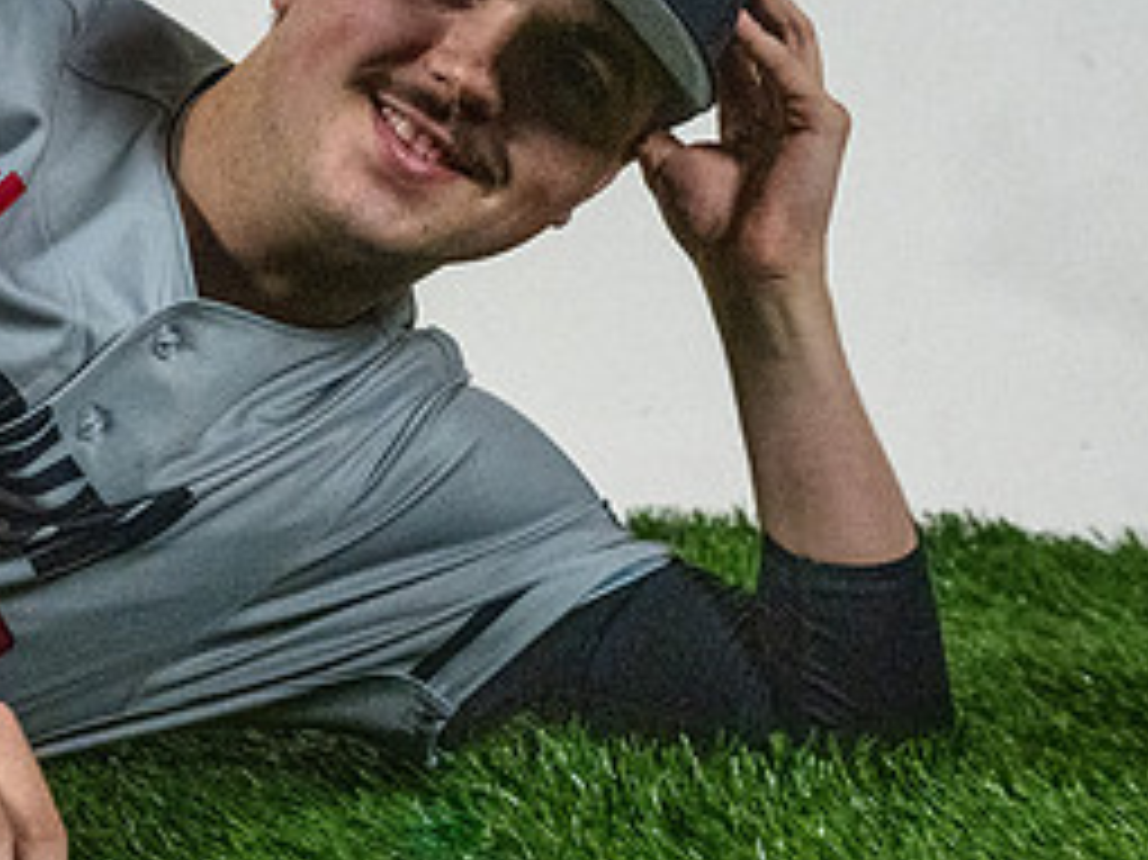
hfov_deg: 18.9
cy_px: 414
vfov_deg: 14.2
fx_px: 3447
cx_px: 549
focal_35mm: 104
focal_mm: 39
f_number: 5
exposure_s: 1/400
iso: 6400
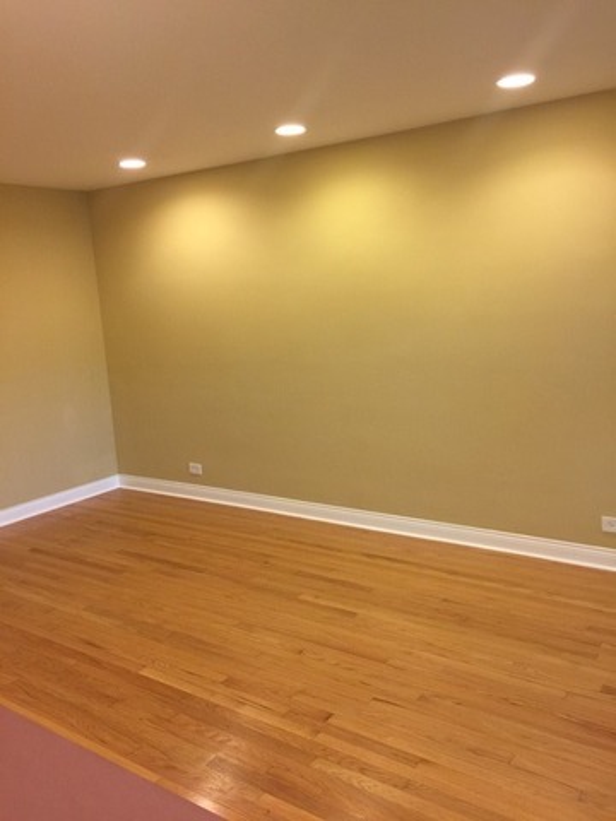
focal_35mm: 29
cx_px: 308
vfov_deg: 61.7
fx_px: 688
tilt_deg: -9.1
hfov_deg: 48.2
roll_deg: +3.4
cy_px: 410
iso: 64
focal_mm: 4.15
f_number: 2.2
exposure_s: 1/15
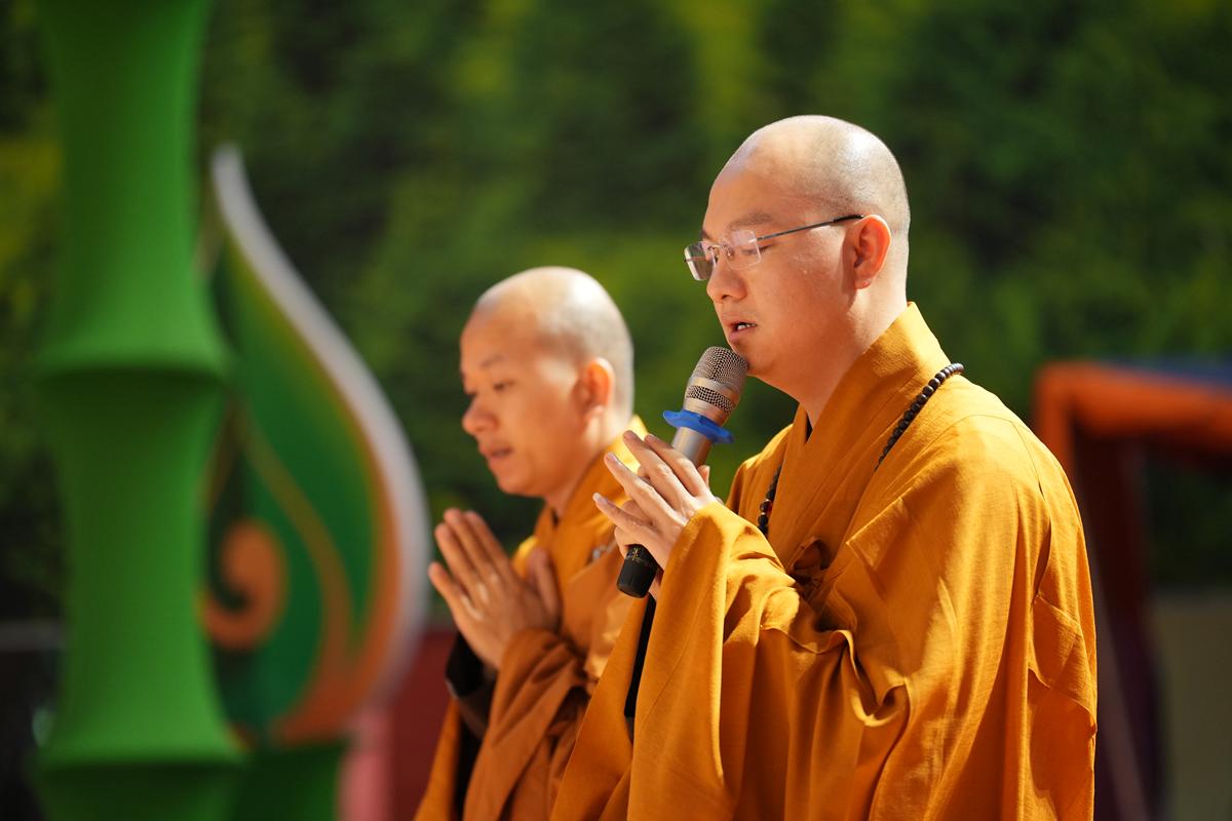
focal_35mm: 200
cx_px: 616
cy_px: 410
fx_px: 6844
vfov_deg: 6.9
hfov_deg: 10.3
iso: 1600
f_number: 2.8
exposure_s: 1/125
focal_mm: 200
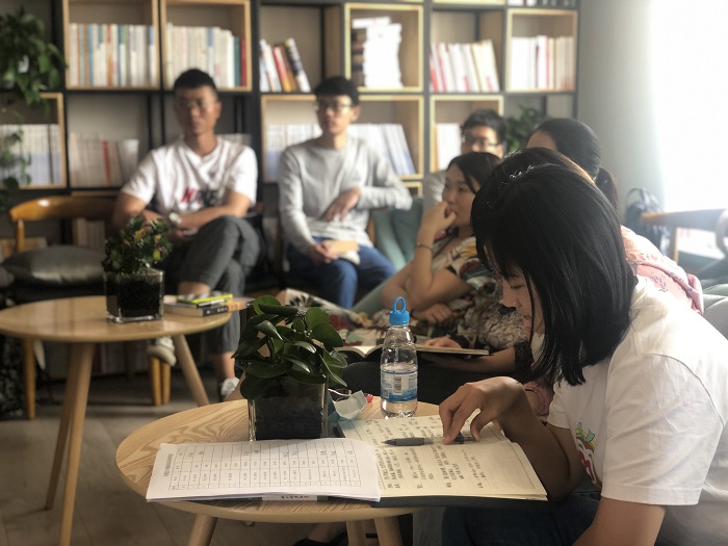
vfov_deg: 28.0
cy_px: 273
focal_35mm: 52
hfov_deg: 36.8
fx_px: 1094
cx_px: 364
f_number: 2.4
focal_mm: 6
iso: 100
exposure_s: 1/50
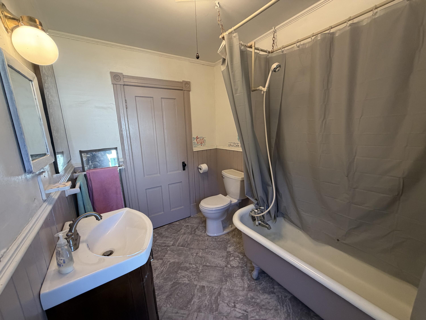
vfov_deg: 85.7
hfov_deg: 102.1
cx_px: 213
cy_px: 160
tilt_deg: -10.4
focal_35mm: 14
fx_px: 172
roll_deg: +2.2
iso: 250
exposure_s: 1/120
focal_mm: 2.22
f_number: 2.2
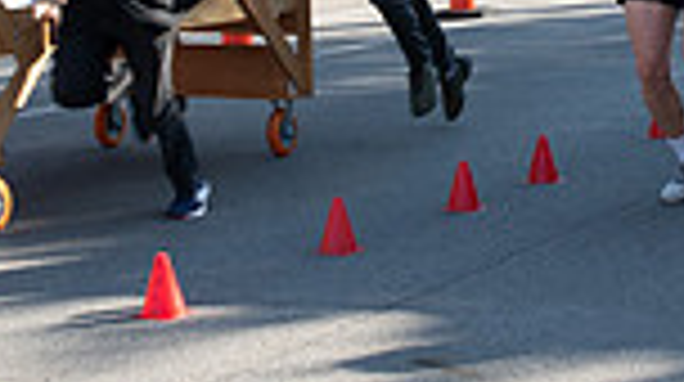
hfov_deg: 17.7
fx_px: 2173
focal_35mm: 120
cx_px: 563
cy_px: -18
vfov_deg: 10.0
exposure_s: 1/200
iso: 500
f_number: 11
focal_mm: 24
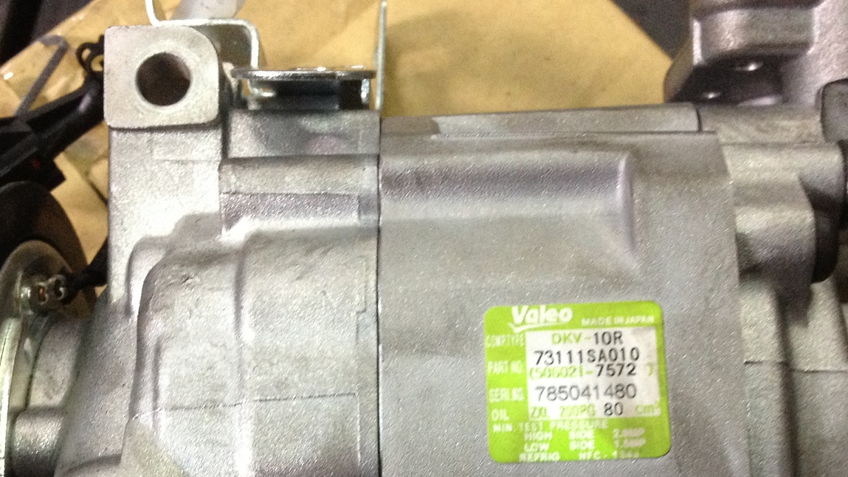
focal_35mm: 65
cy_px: 460
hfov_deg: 32.4
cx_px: 411
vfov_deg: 18.1
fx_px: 1461
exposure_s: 1/20
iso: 200
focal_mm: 4.28
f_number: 2.4
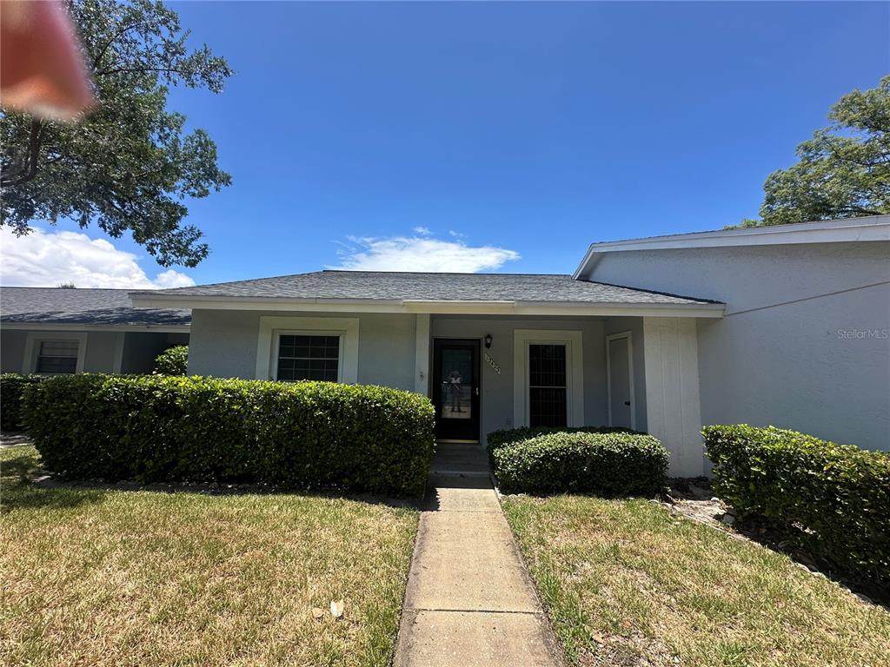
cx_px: 445
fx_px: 360
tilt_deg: +6.1
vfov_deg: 85.7
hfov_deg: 102.1
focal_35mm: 14
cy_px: 334
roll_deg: -1.1
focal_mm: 2.22
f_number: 2.2
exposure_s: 1/1319
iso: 40
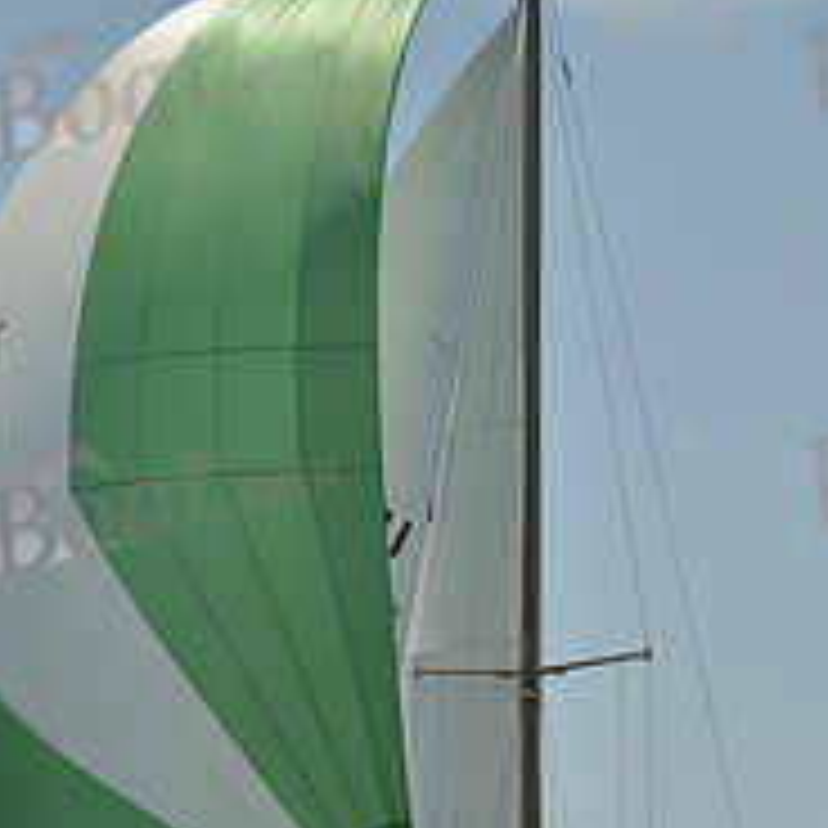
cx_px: 574
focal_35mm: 262
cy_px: 711
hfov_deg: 6.7
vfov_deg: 6.7
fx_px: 7090
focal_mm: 98
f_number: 9
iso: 280
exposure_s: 1/1600
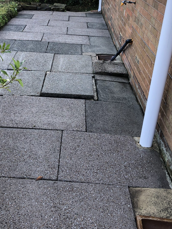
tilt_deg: -27.2
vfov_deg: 46.5
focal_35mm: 40
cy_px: 90
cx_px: 67
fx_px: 265
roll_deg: -2.5
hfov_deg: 35.8
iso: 50
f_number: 1.8
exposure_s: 1/120
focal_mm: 4
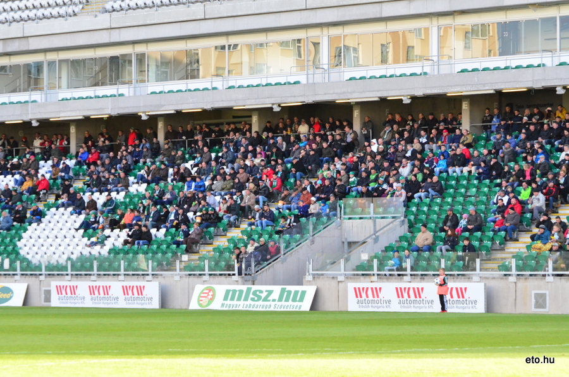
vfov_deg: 9.1
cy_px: 188
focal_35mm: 150
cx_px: 284
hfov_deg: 13.7
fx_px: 2366
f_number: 7.1
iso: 3200
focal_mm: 100
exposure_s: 1/800
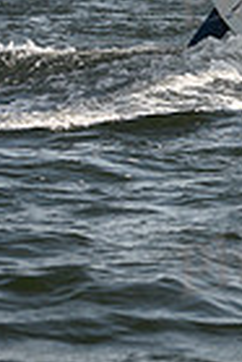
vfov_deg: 7.0
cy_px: 59
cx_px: 679
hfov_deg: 4.6
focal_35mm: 292
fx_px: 2937
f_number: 4
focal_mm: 70
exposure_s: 1/1000
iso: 250
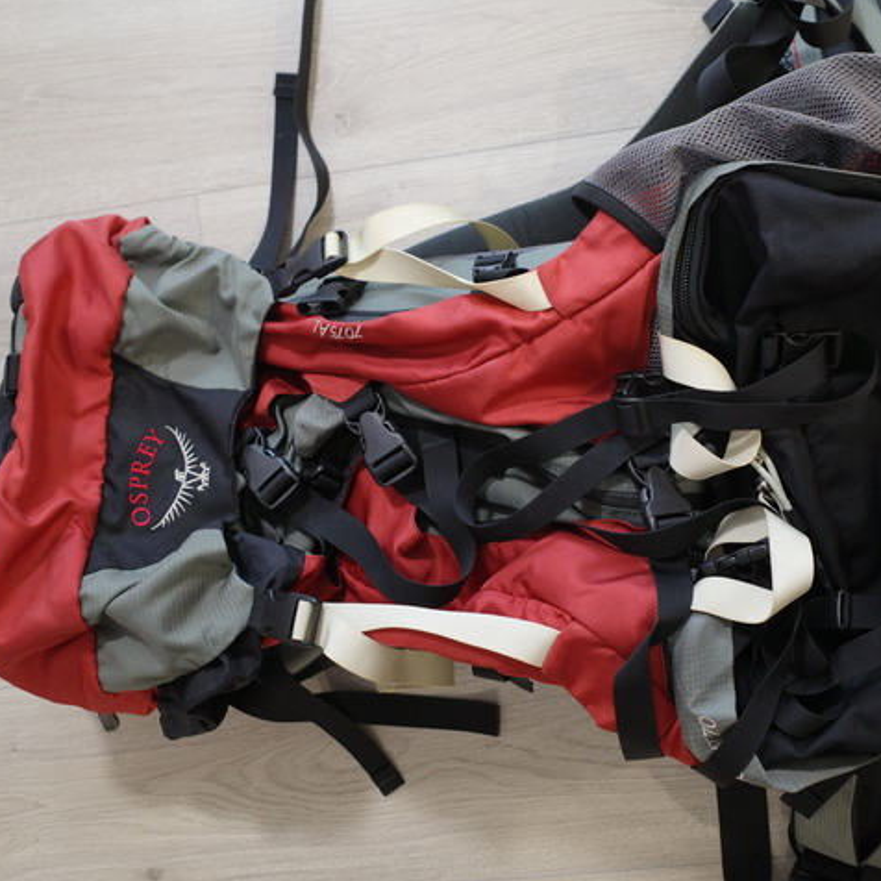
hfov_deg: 37.5
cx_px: 498
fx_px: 1296
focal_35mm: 45
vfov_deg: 37.6
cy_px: 439
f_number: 2.8
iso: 800
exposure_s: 1/30
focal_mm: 18.3
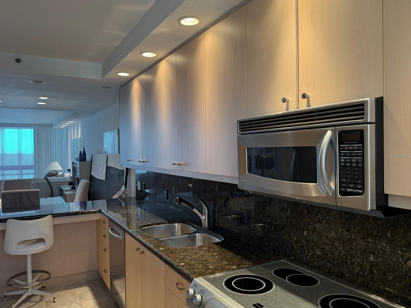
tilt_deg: -1.0
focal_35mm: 25
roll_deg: -2.0
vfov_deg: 54.9
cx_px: 198
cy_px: 156
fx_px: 297
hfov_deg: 69.4
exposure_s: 1/120
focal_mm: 6.76
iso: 160
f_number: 1.78
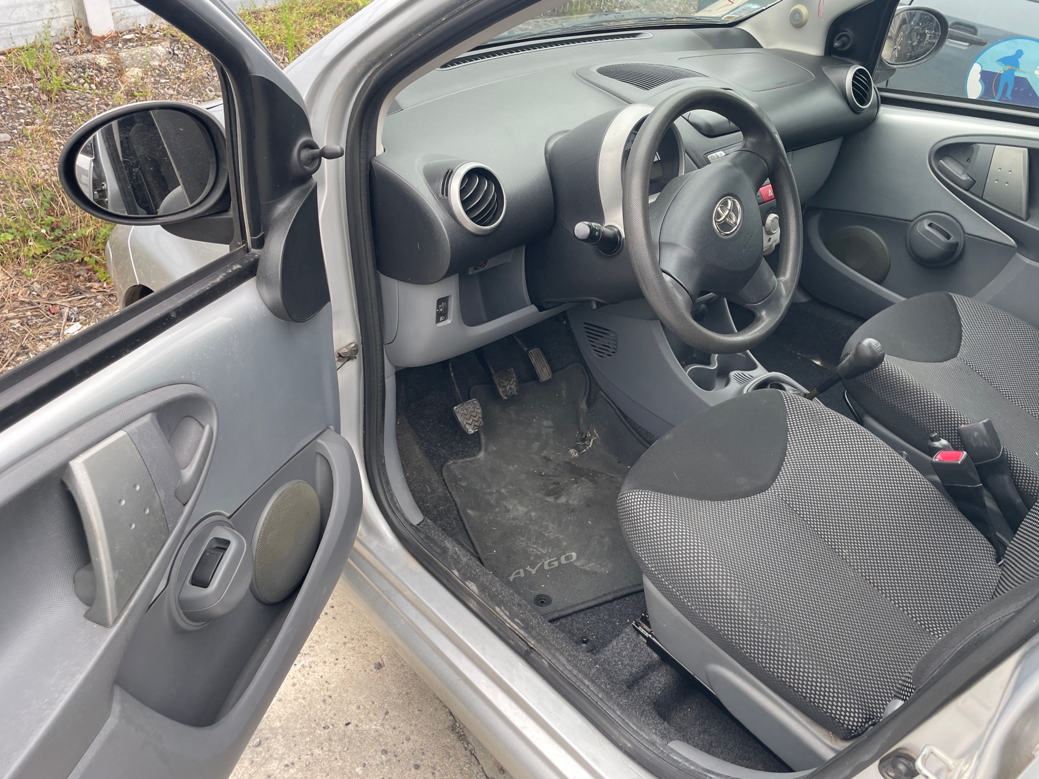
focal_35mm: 26
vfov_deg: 53.1
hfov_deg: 67.3
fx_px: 780
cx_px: 520
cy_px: 390
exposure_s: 1/121
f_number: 1.6
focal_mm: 4.2
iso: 32
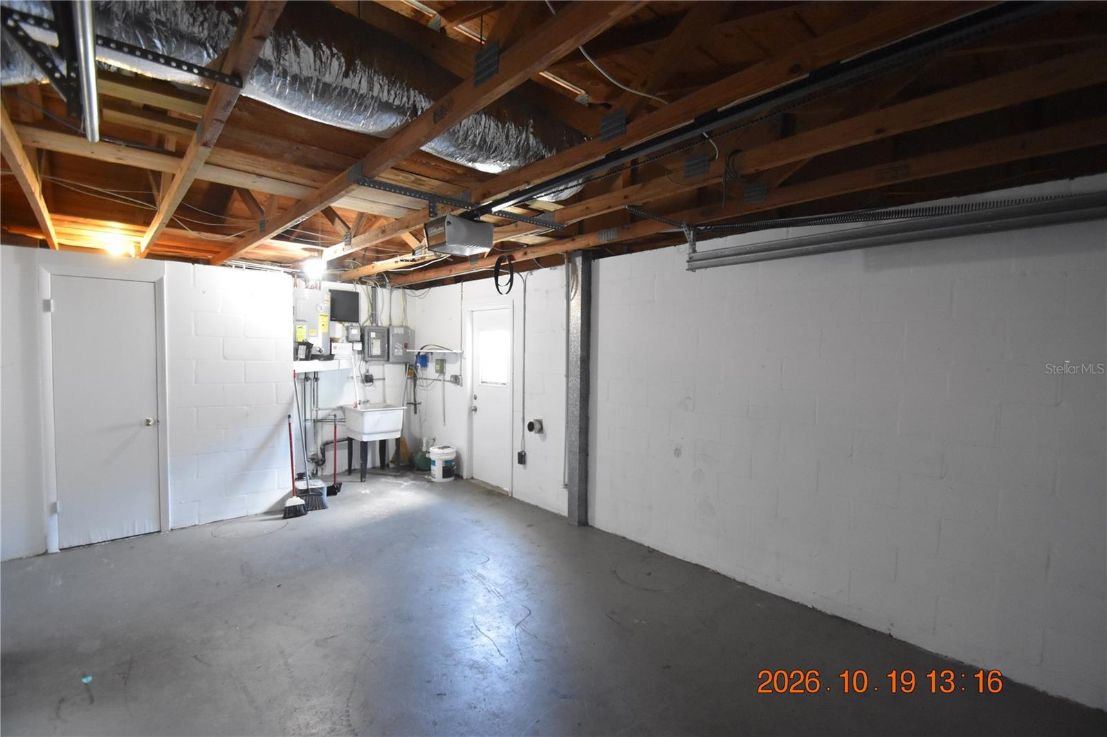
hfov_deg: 100.4
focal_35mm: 15
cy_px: 368
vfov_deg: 77.3
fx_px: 461
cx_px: 554
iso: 3600
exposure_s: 1/60
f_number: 3.5
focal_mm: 10
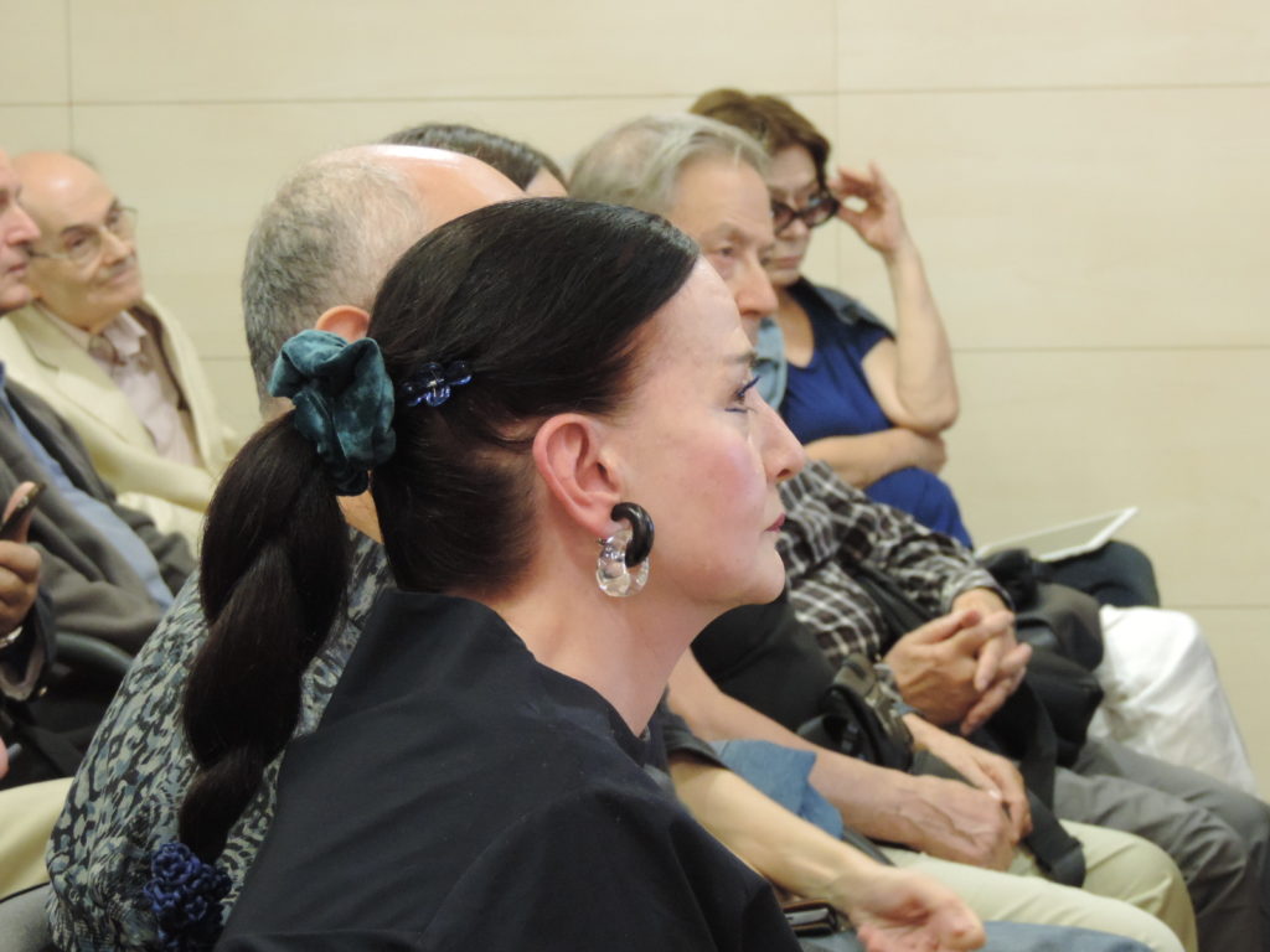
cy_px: 476
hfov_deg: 13.6
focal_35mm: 145
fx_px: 5320
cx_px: 635
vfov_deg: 10.2
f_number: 4.4
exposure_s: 1/10
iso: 800
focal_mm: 25.8
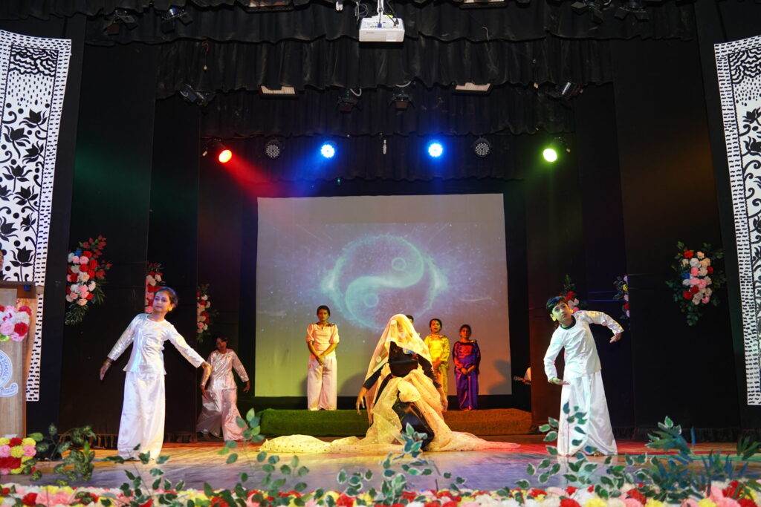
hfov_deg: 54.4
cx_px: 380
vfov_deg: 37.9
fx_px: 740
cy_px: 254
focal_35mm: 35
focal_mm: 35
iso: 1250
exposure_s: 1/200
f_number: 2.8
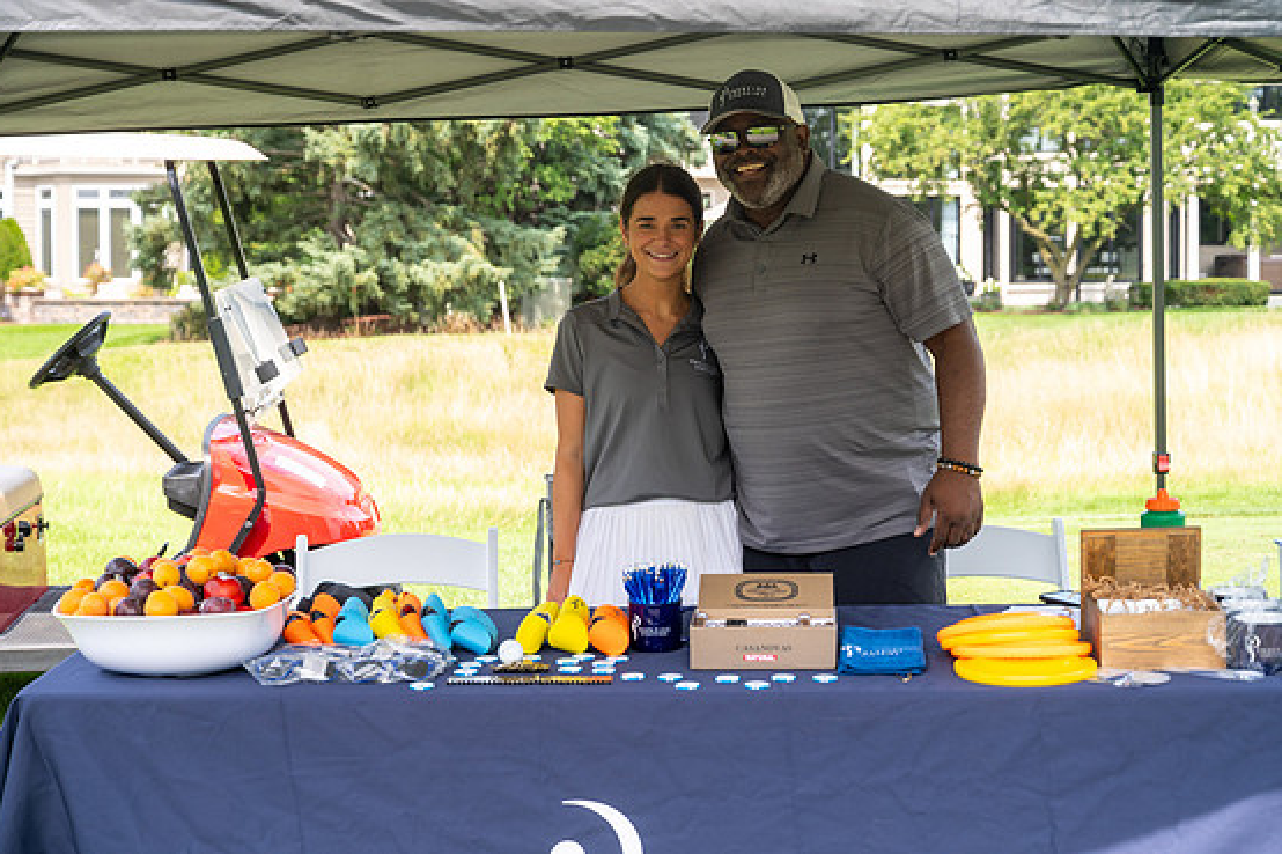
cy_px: 410
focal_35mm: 68
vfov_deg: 20.0
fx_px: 2421
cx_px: 639
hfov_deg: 29.7
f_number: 5
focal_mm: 65
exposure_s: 1/500
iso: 250
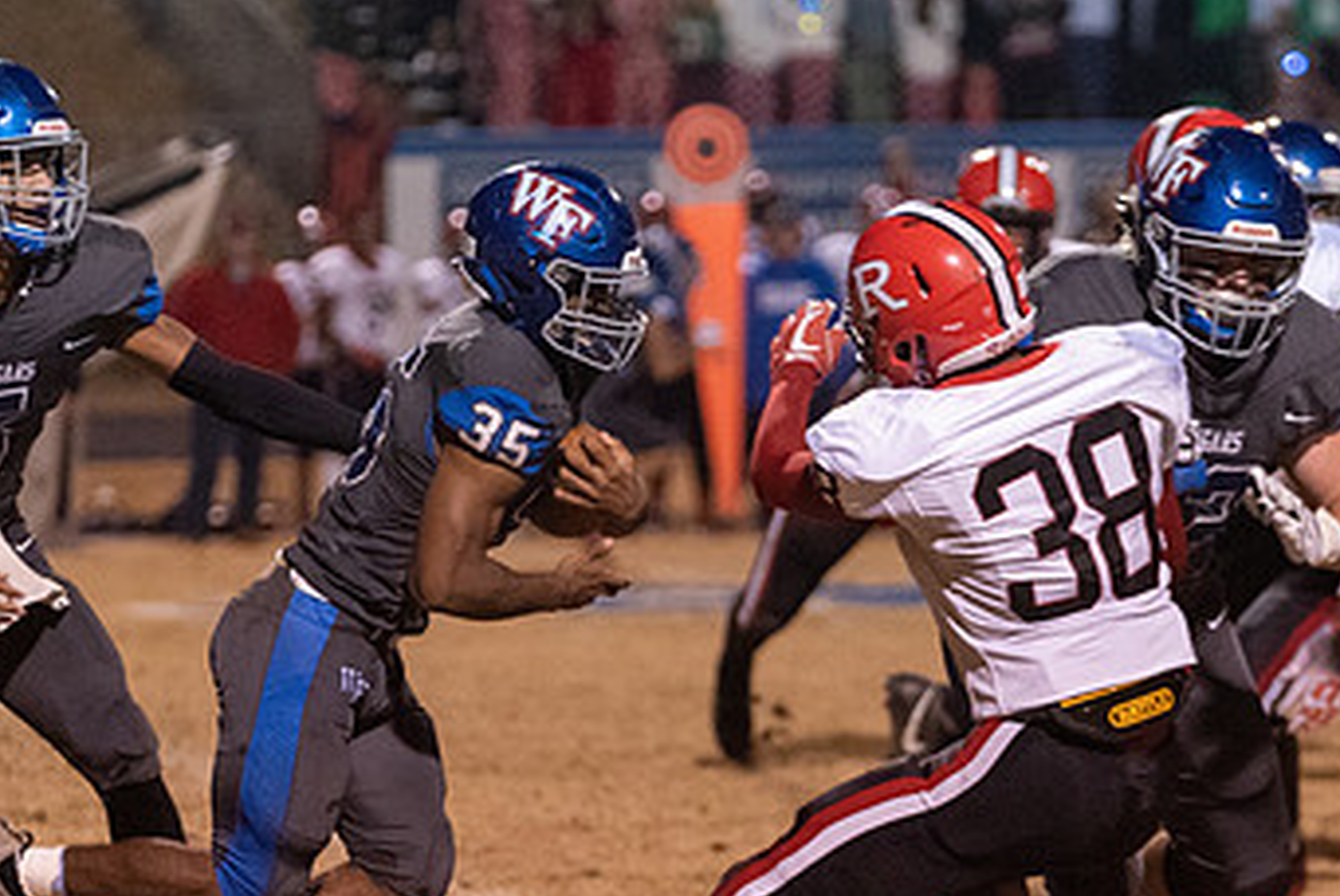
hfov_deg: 7.6
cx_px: 750
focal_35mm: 271
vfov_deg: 5.1
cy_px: 547
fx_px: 10096
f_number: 2.8
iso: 8000
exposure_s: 1/800
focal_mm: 133
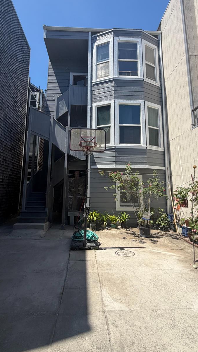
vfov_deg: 89.3
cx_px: 93
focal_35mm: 19
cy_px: 160
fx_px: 177
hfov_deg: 58.3
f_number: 2.2
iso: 25
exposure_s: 1/770
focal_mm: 2.22
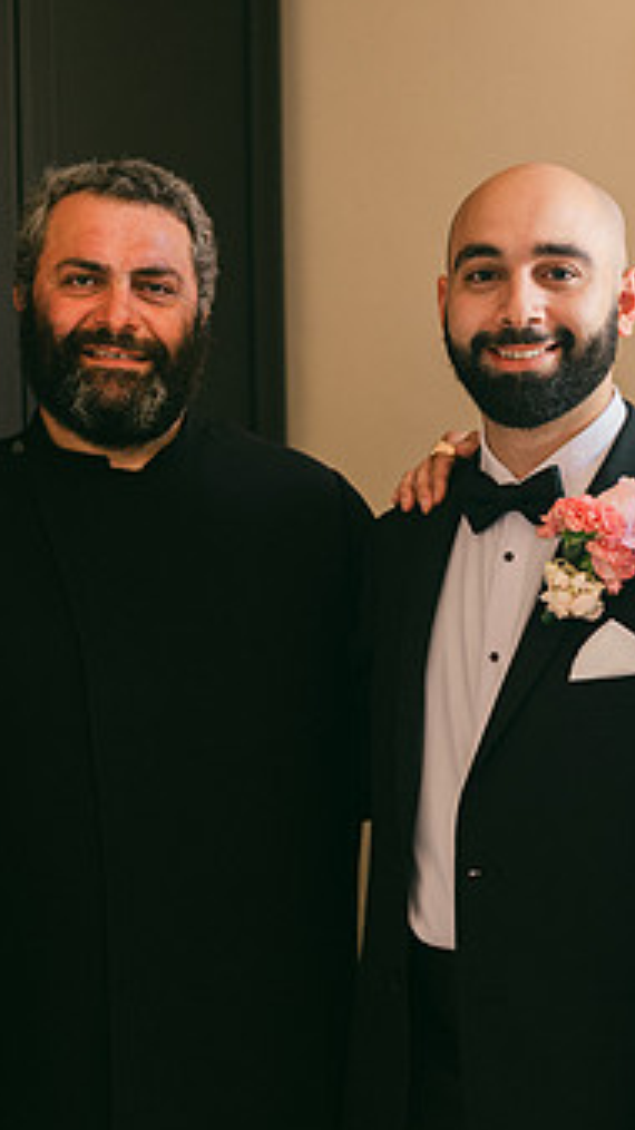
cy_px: 583
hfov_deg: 19.1
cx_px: 301
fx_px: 1887
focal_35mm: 63
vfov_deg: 33.3
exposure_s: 1/30
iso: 320
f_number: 2
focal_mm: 35
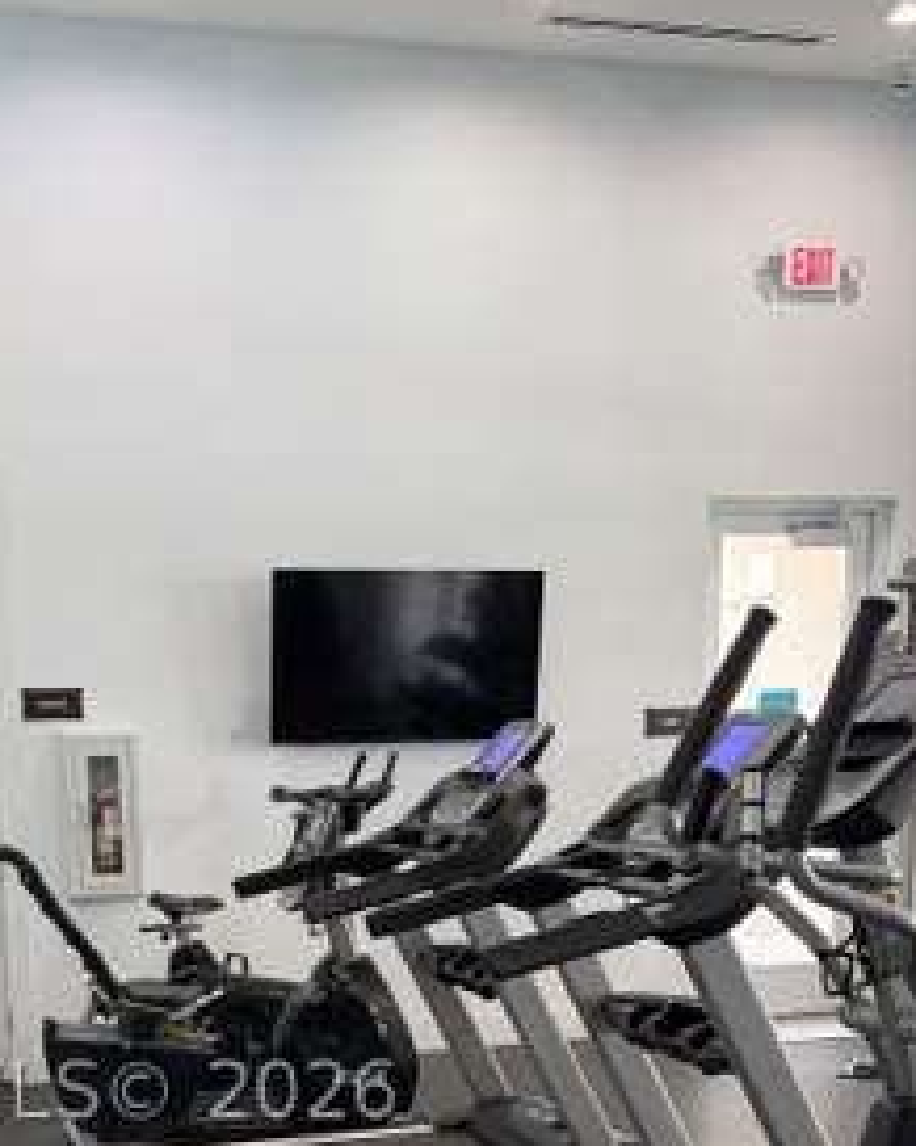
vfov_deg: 32.0
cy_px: 1091
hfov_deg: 27.4
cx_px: 298
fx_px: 1866
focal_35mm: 55
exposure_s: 1/60
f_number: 1.78
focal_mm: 6.76
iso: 125
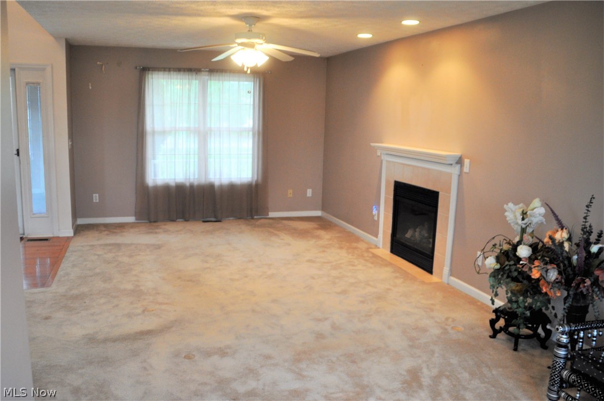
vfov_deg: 47.8
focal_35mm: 27
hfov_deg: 67.5
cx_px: 302
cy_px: 200
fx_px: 452
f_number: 4
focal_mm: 18
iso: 640
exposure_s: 1/60
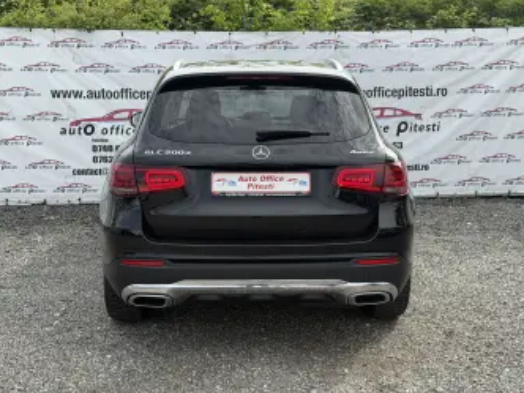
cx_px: 268
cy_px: 189
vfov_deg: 28.0
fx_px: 787
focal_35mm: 52
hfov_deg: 36.8
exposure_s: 1/2208
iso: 64
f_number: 1.78
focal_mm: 6.76
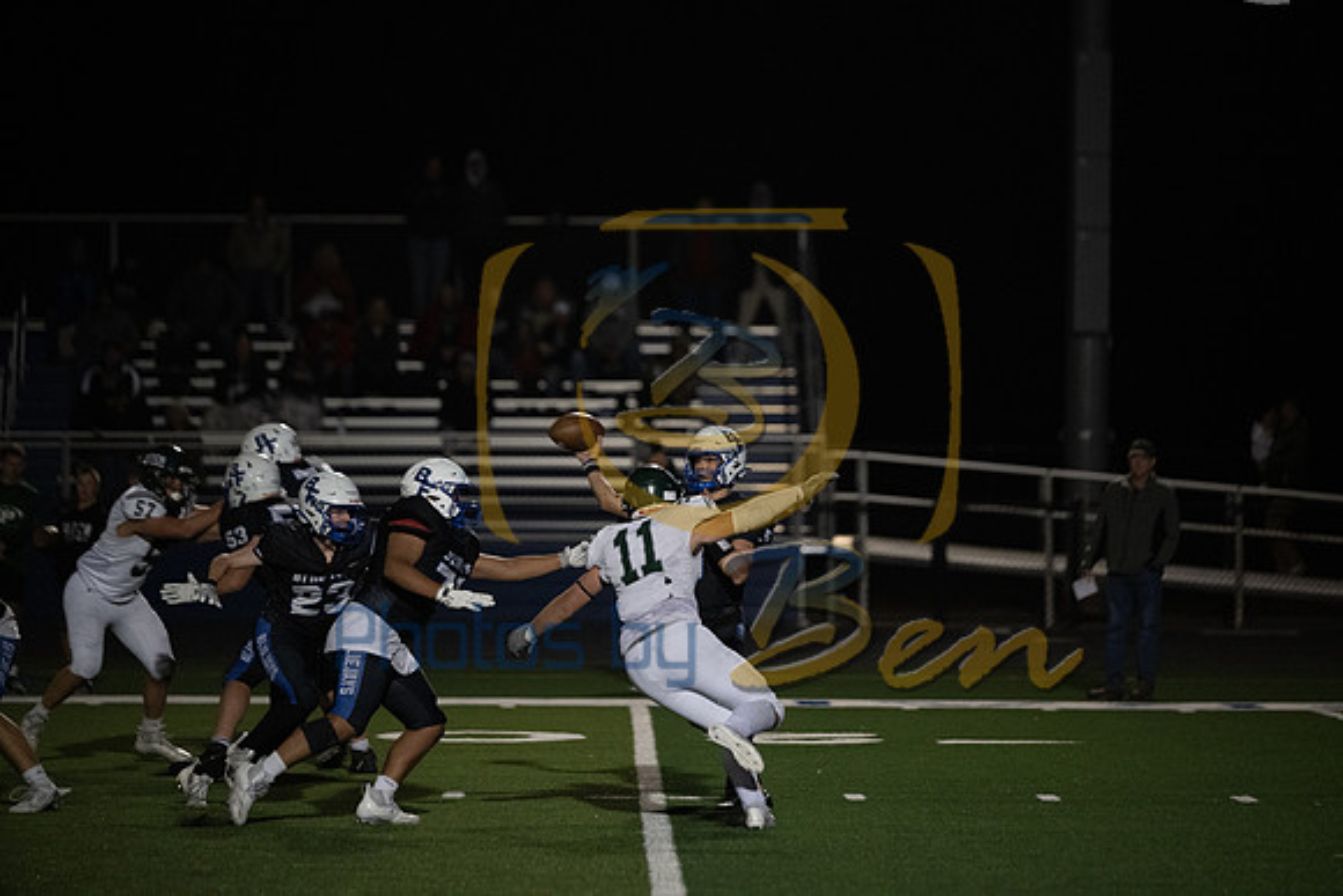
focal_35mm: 200
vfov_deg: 6.9
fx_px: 7463
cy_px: 448
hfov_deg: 10.3
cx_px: 672
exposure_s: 1/1600
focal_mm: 200
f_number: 2.8
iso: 5000
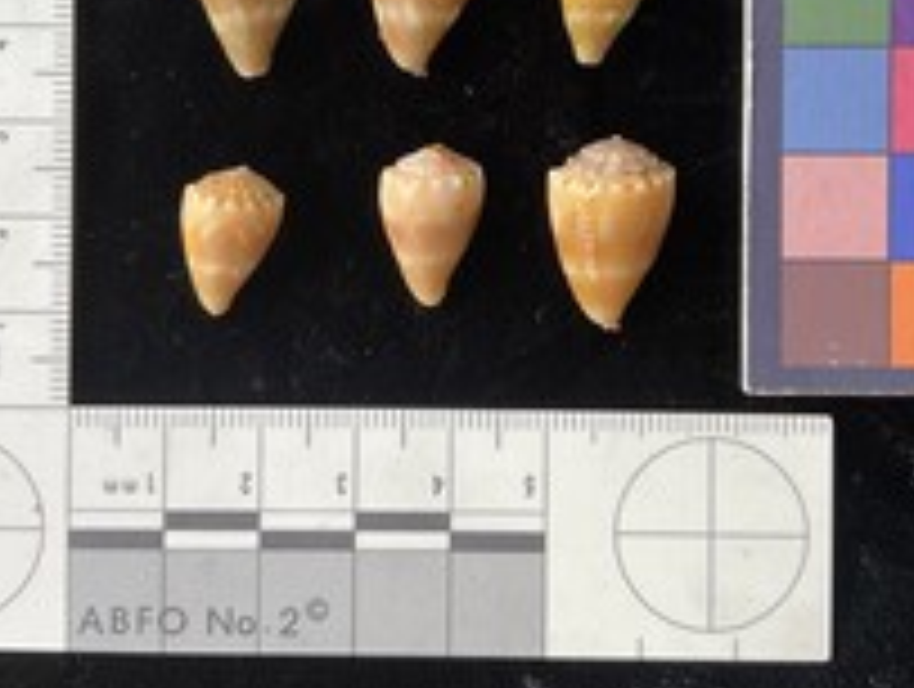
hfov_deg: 38.1
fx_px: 1323
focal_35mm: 50
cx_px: 486
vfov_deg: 28.7
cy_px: 160
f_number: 1.8
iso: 32
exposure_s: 1/120
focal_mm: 3
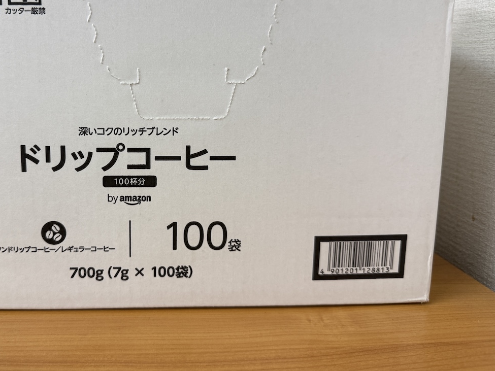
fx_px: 458
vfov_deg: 43.8
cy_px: 136
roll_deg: -0.5
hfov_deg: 55.8
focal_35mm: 32
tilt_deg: -8.5
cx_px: 171
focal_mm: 6.76
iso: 125
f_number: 1.78
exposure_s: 1/100
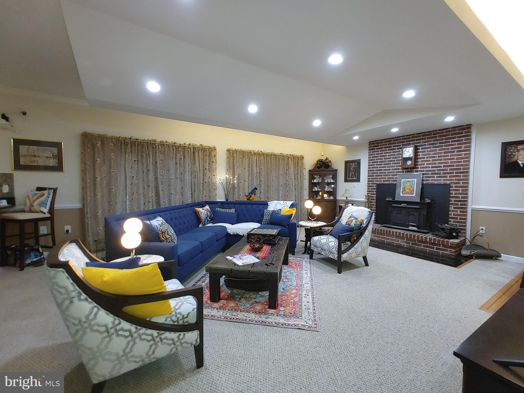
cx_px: 262
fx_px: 227
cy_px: 196
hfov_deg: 98.2
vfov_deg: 81.7
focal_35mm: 15
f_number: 1.9
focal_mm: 1.78
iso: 200
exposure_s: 1/20
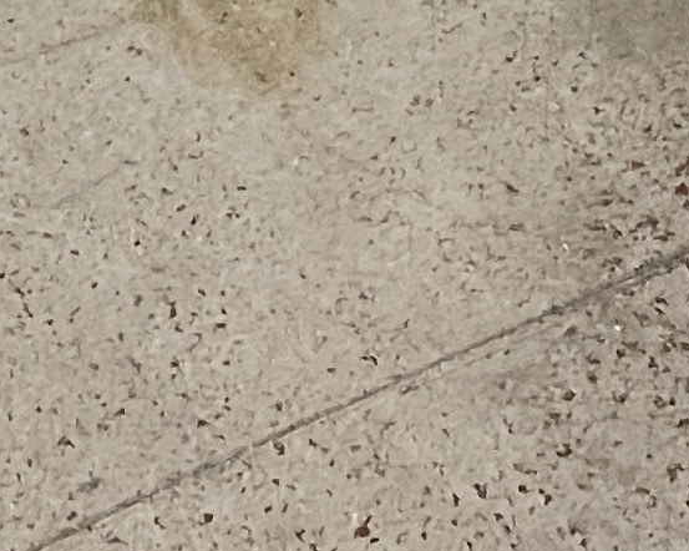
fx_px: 3771
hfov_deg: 10.4
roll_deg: +0.5
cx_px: 39
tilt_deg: -44.4
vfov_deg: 7.7
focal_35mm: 185
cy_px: -848
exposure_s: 1/33
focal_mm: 4.2
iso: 400
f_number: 1.6
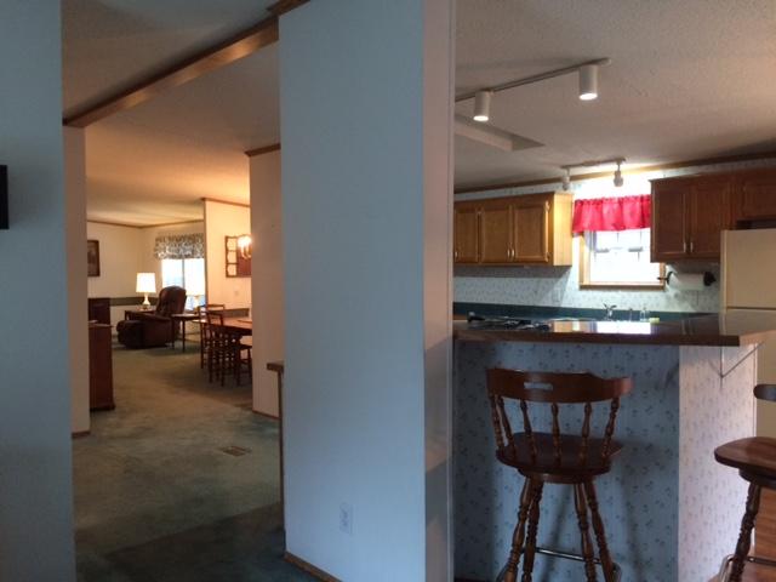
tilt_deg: -3.9
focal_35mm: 29
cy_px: 291
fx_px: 650
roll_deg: +0.7
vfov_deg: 48.2
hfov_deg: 61.7
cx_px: 388
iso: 200
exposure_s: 1/30
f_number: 2.2
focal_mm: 4.15
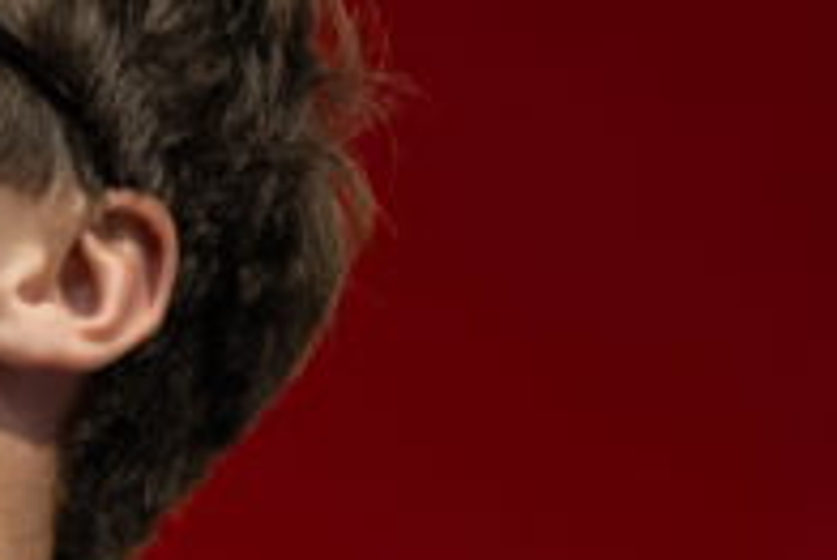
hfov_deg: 3.1
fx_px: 15170
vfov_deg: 2.1
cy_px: -45
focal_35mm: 652
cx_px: -491
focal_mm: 125
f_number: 2.8
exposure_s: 1/500
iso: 1000
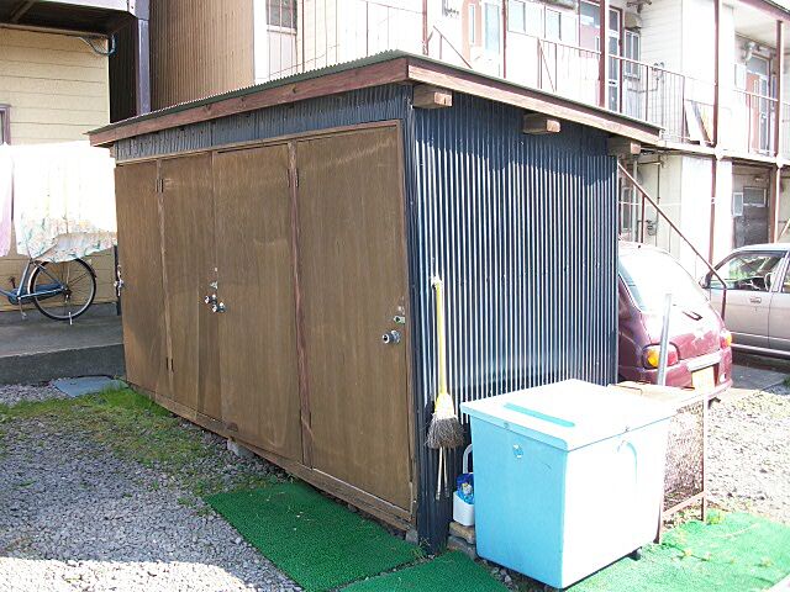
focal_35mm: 31
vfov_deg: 45.4
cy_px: 296
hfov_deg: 58.4
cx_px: 395
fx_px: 707
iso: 80
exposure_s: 1/134
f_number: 2.9
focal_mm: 5.7
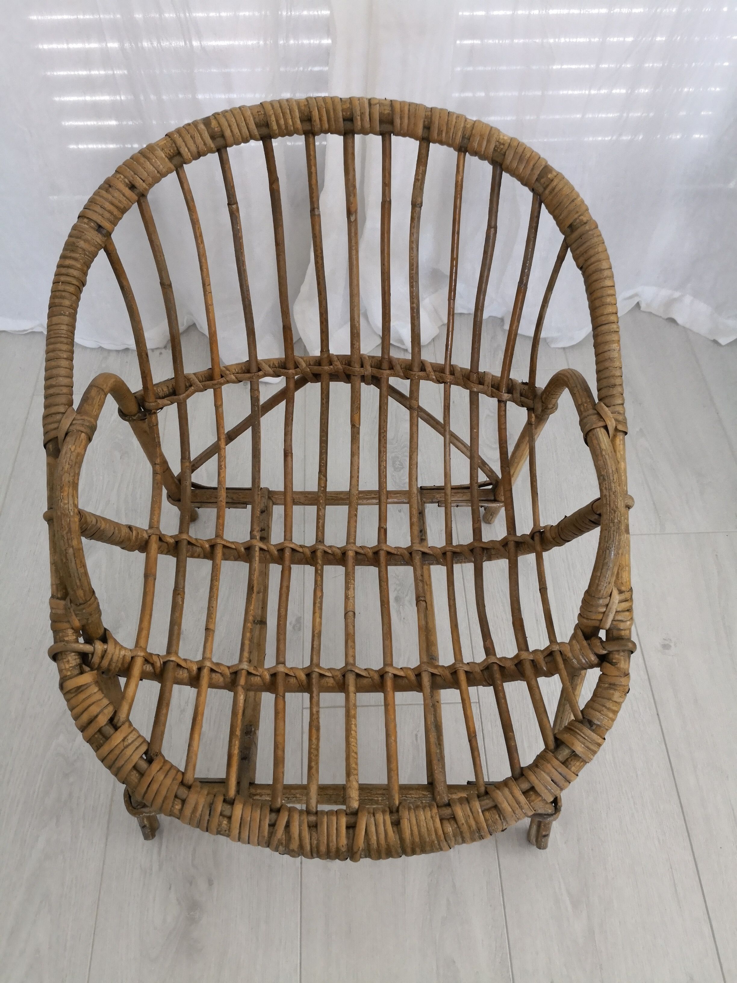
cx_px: 368
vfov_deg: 65.3
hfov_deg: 51.4
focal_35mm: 27
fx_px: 766
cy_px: 492
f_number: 1.6
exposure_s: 1/30
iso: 250
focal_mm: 3.95
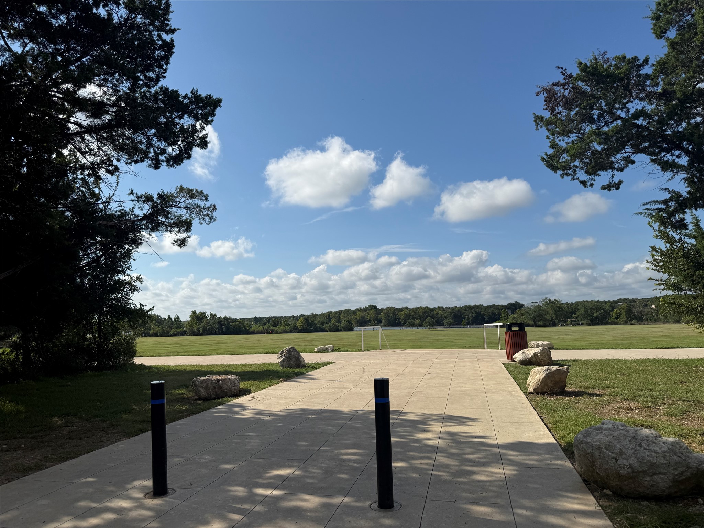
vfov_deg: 56.8
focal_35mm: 24
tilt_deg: +6.5
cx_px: 352
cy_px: 264
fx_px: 488
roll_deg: +1.5
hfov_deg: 71.6
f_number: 1.78
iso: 80
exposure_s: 1/9091
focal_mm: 6.76
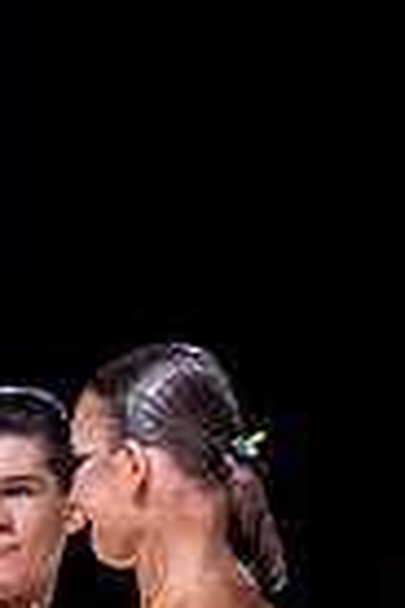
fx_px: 5940
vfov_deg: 5.8
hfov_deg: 3.9
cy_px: 912
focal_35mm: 352
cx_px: 6
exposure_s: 1/400
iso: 3200
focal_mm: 72
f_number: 3.3
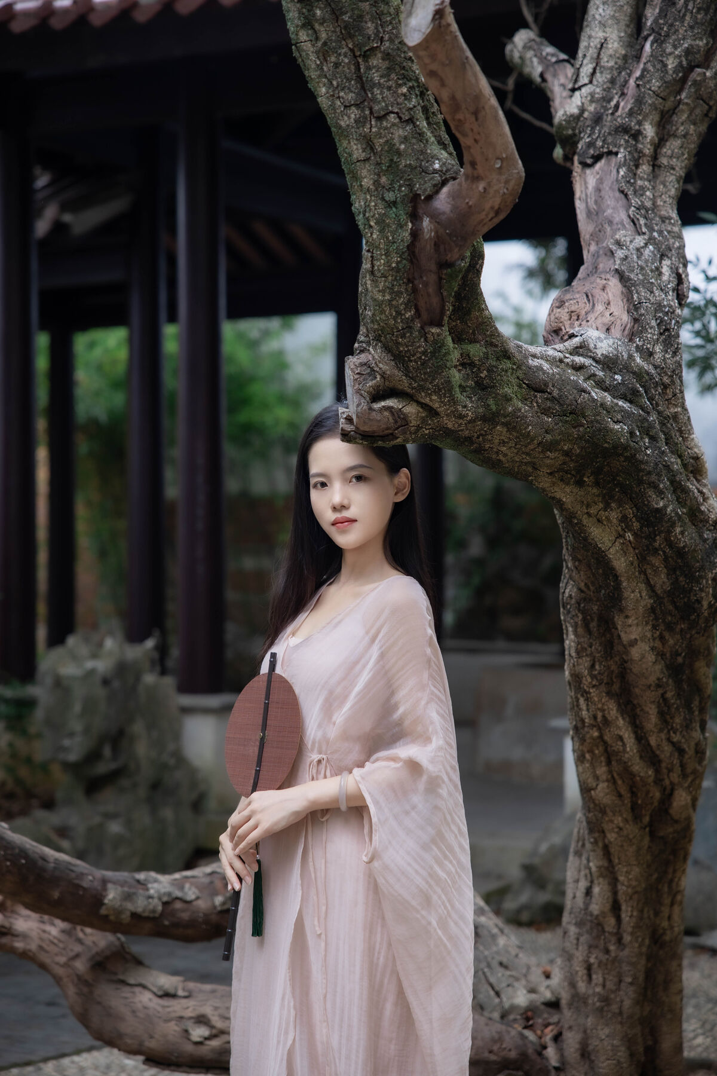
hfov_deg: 19.5
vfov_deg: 28.8
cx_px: 358
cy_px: 538
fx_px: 2091
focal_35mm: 70
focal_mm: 70
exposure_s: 1/200
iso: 200
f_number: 2.8
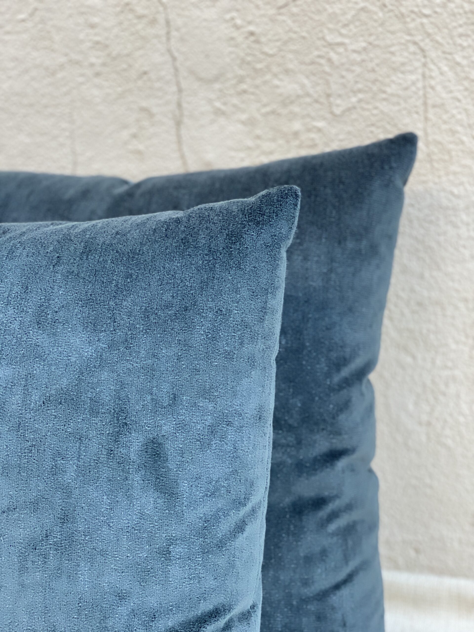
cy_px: 316
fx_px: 949
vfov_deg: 36.8
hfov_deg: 28.0
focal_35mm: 52
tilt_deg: -17.4
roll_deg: +4.1
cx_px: 237
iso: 200
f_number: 2
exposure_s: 1/122
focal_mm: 6
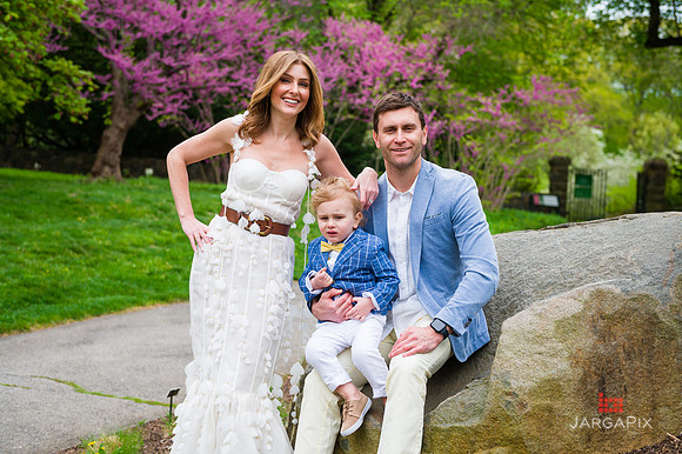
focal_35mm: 52
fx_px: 985
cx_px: 341
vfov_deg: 26.0
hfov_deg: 38.2
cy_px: 227
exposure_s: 1/500
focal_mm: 52
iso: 200
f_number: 4.5
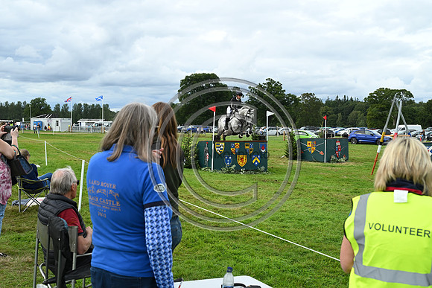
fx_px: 492
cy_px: 144
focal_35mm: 41
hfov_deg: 47.4
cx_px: 216
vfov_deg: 32.6
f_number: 5.6
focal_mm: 41
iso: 720
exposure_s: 1/1250
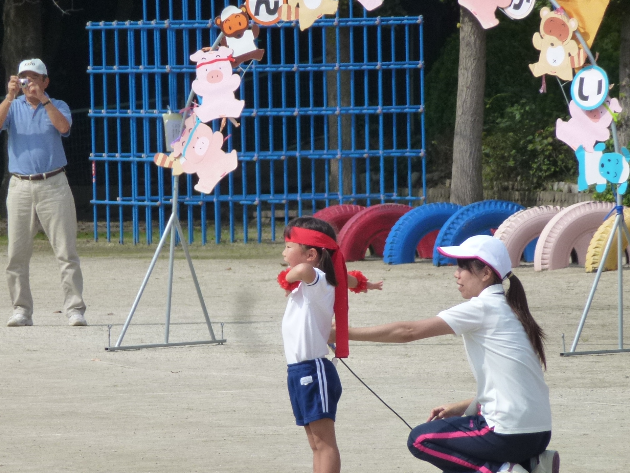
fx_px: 9608
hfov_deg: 3.8
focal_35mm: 528
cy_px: 263
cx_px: 316
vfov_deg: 2.8
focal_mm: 68.8
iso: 160
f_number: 5.9
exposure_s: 1/640
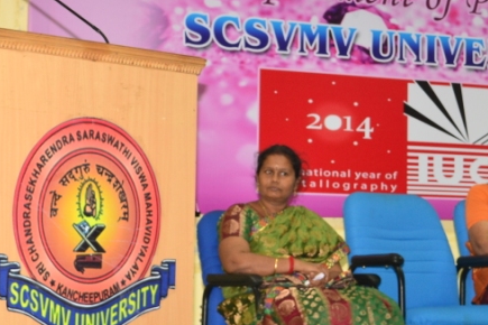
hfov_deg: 18.0
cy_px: 141
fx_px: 1532
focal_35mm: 113
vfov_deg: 12.1
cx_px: 365
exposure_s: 1/30
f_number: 6.3
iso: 400
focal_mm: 32
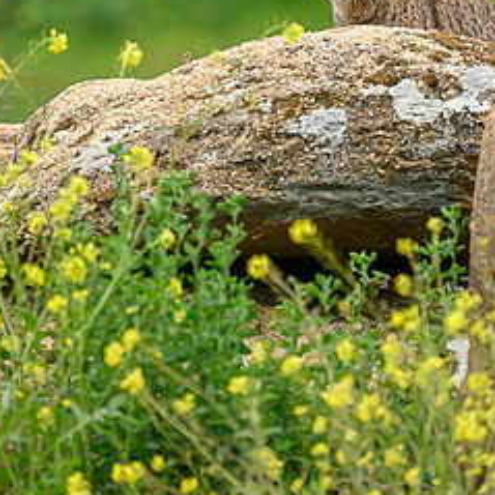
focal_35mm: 767
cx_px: 217
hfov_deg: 2.3
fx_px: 12409
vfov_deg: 2.3
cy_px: 9
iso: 1400
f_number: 5.3
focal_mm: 300
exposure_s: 1/1600
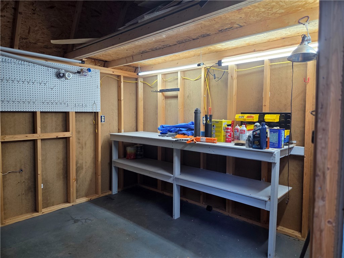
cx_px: 172
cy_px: 129
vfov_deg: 58.9
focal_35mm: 23
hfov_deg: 73.9
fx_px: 229
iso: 125
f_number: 1.8
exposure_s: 1/120
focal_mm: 5.4
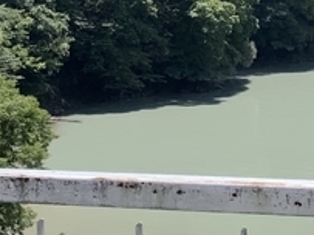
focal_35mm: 154
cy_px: -56
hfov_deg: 12.6
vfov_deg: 9.5
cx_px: -39
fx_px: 1396
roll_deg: +1.5
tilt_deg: +0.4
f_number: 1.8
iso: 25
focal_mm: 4.25
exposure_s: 1/903
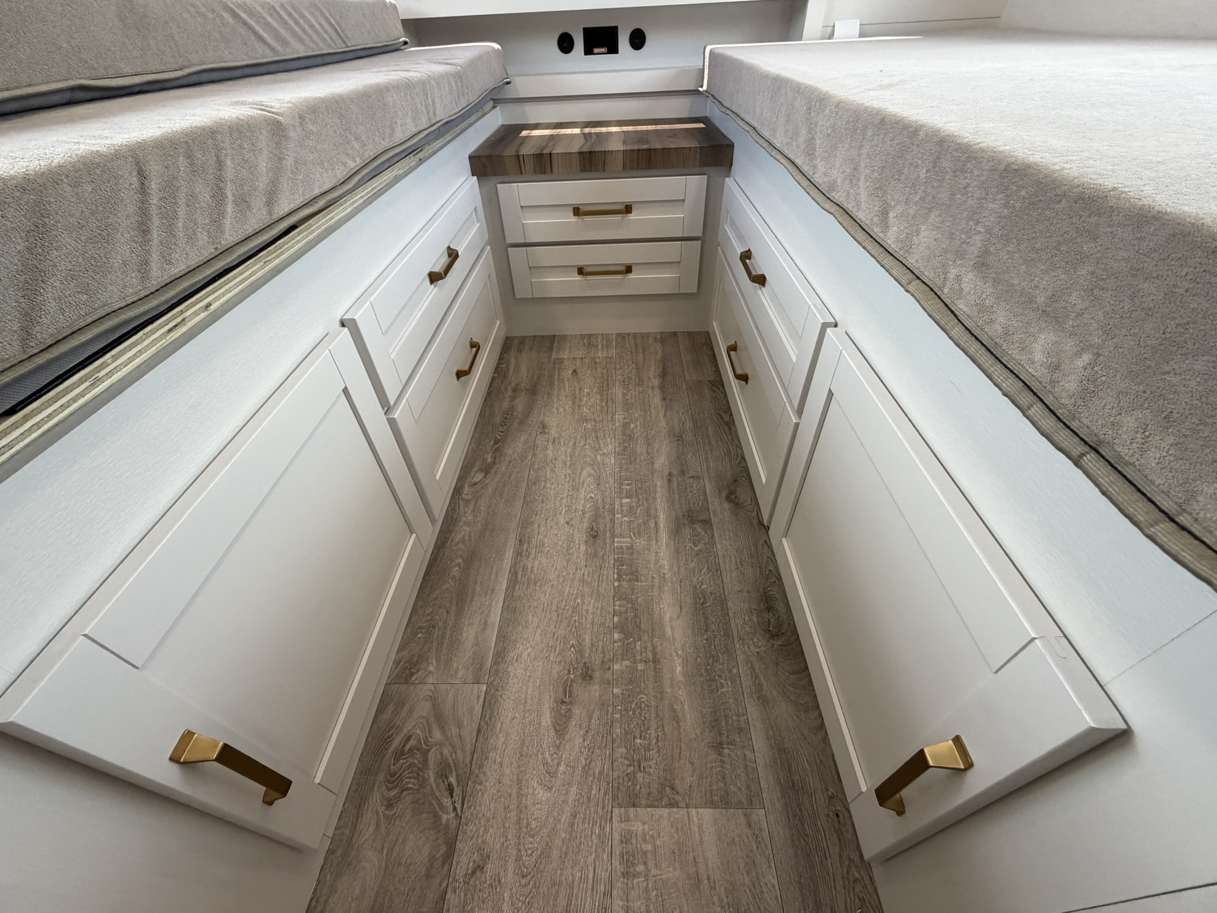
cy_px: 456
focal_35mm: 14
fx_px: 492
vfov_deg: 85.7
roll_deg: +4.9
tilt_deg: -40.4
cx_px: 608
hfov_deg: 102.1
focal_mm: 2.22
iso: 320
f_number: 2.2
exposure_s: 1/121
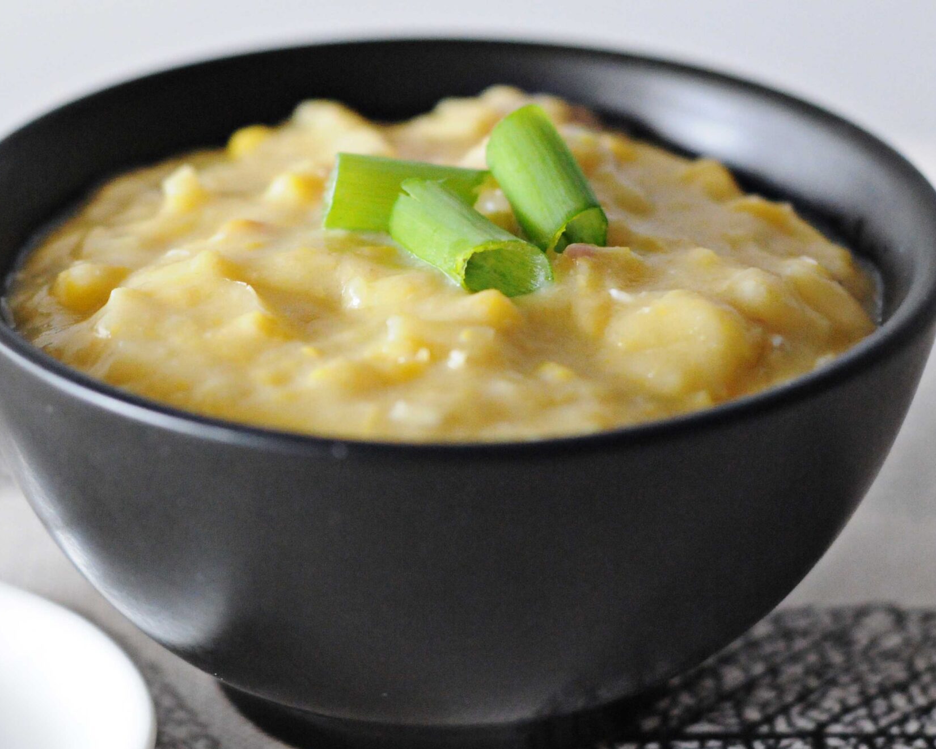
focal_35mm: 109
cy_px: 328
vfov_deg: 14.1
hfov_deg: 17.6
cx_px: 304
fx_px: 3020
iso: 2500
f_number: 3.5
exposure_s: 1/250
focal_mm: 50
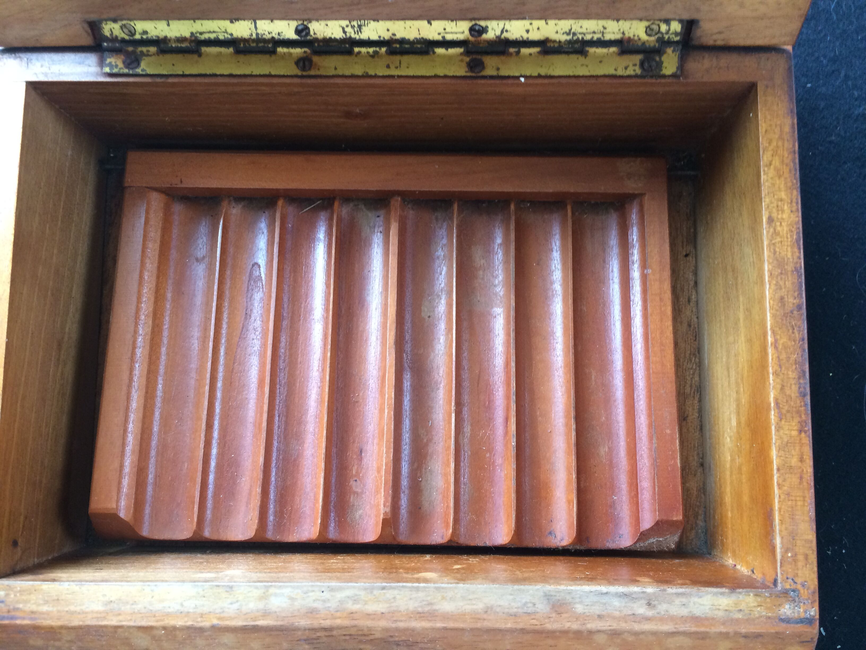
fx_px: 726
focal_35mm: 29
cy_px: 325
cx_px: 433
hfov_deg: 61.7
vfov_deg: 48.2
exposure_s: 1/33
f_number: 2.2
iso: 125
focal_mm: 4.15
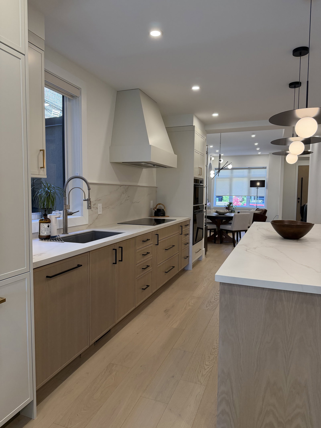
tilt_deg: -3.9
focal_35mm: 24
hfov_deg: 56.8
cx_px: 160
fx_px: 297
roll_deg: -1.4
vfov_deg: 71.6
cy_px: 214
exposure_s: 1/218
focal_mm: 6.76
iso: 200
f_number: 1.78
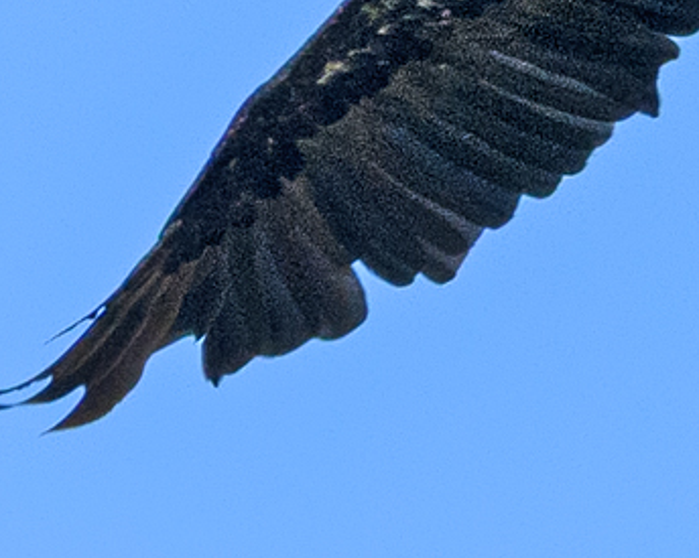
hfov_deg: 0.7
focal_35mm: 2948
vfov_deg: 0.5
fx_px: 60970
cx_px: 526
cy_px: -120
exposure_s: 1/2000
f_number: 8
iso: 400
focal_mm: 600
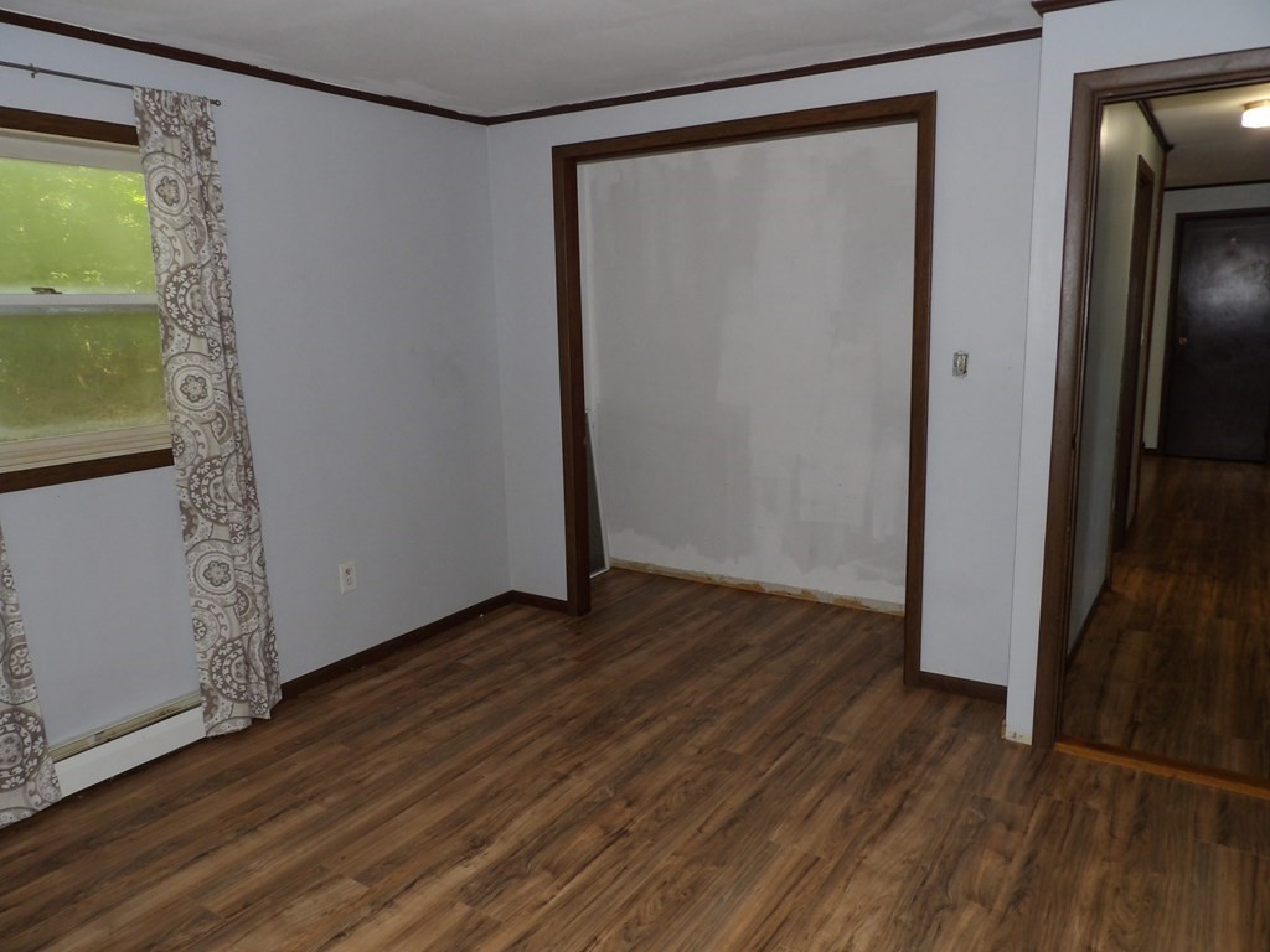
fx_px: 881
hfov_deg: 71.6
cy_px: 476
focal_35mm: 24
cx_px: 635
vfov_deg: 56.8
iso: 200
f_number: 3.2
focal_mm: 4.3
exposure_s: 1/33
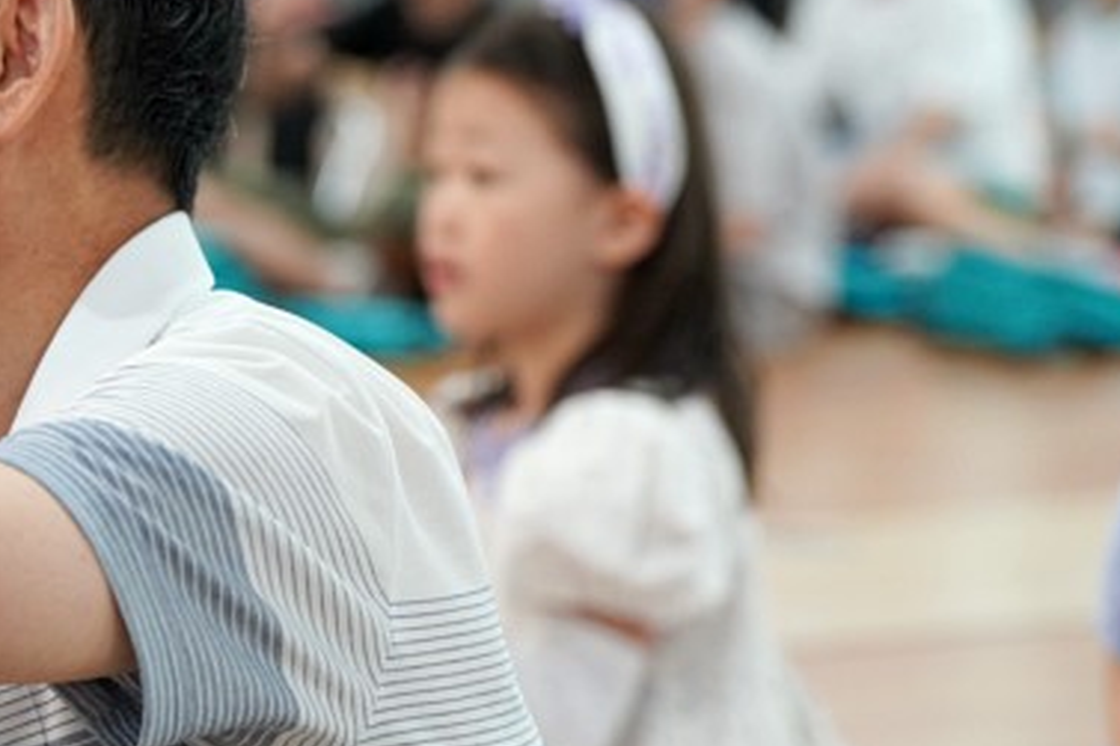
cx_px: -208
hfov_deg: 7.9
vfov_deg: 5.3
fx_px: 8023
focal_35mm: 258
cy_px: 464
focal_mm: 108
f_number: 4
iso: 2000
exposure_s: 1/160
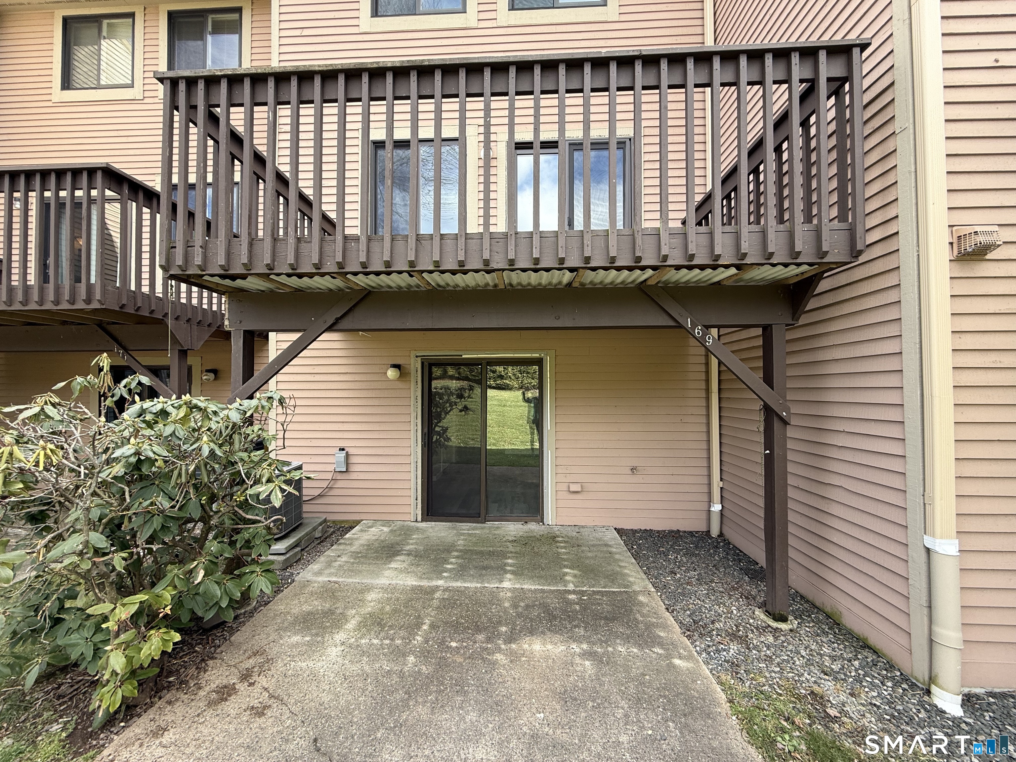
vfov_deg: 85.7
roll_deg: +0.6
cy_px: 381
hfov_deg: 102.1
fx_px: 411
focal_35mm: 14
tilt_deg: +1.1
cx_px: 508
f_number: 2.2
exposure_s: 1/140
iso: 50
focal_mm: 2.22
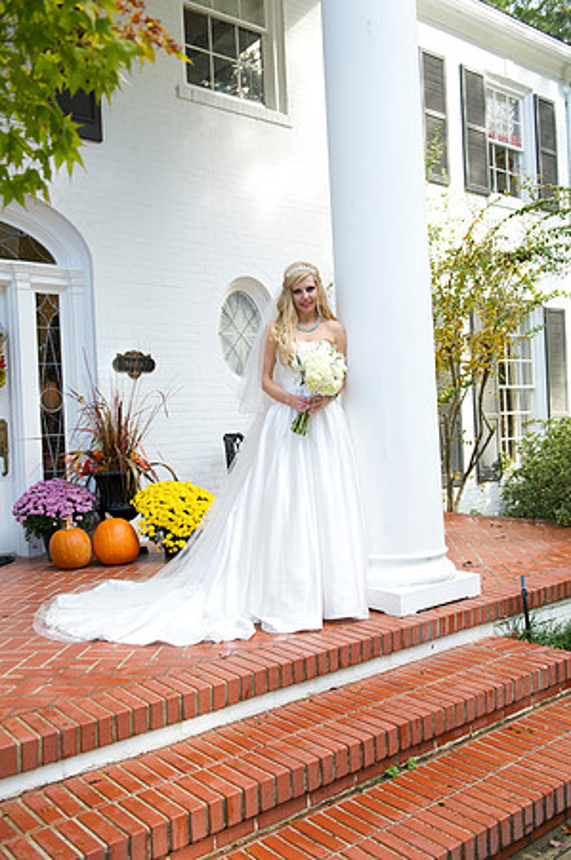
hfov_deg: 41.0
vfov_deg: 58.8
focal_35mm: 32
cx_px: 286
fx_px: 763
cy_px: 430
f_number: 5
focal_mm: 32
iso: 400
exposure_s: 1/200
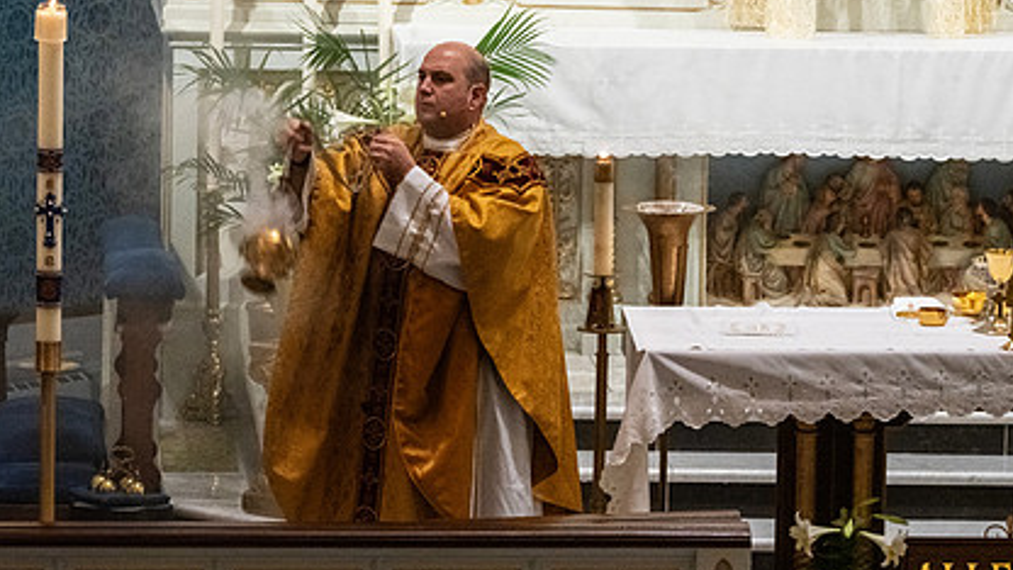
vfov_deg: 4.2
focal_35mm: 292
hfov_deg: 7.4
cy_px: 199
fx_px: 7843
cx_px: 404
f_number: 14
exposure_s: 1/60
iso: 5000
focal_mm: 200
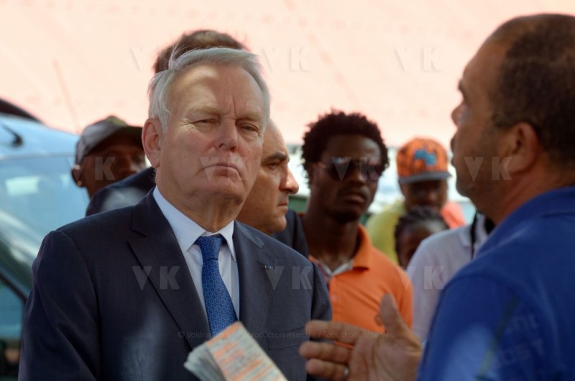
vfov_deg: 4.9
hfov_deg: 7.4
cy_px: 190
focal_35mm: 278
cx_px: 288
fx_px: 4423
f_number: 8
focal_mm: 185
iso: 160
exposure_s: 1/200
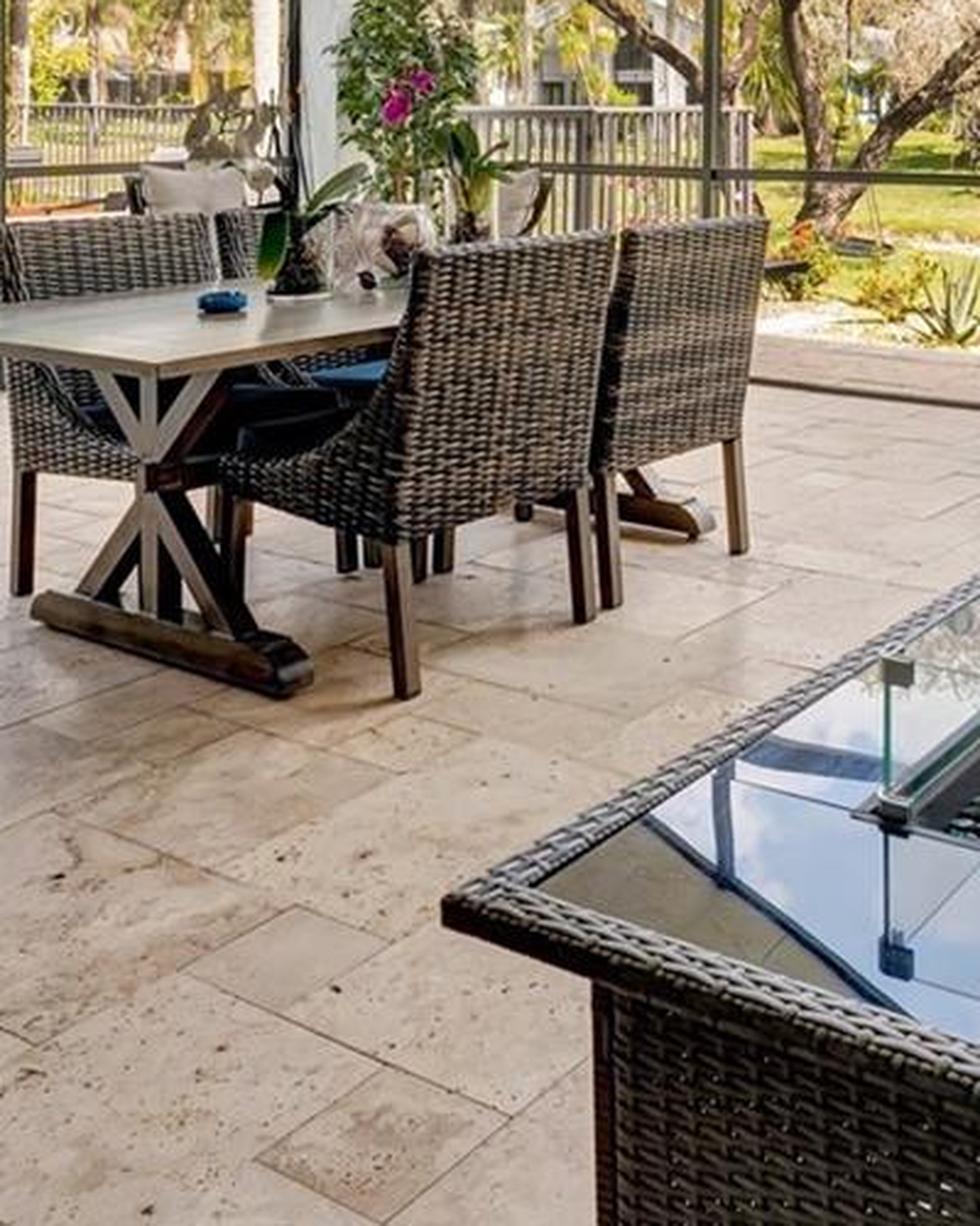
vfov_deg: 40.3
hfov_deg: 34.4
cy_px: 105
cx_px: 804
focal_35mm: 42
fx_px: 1523
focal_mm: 14
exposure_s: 1/40
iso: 400
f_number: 9
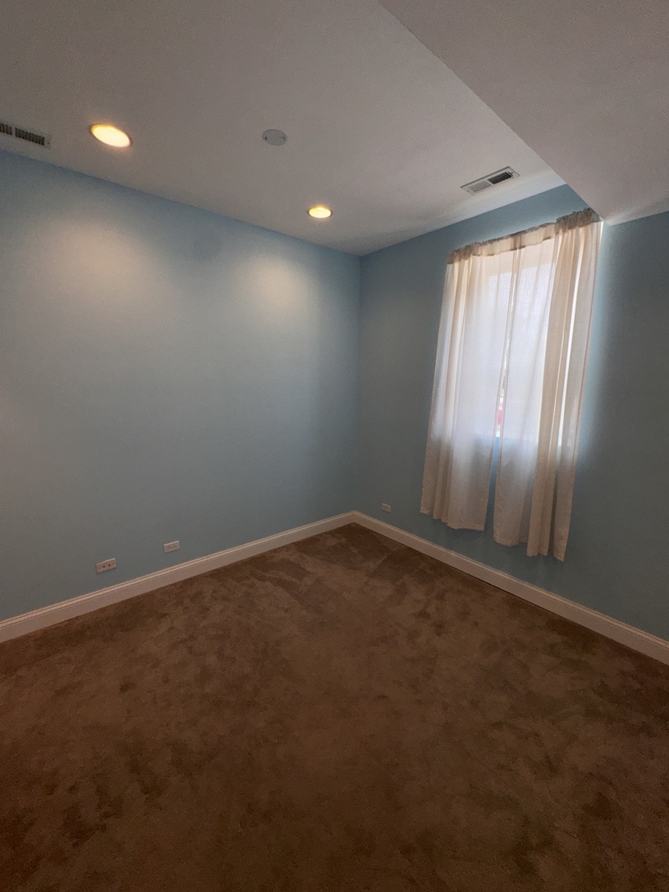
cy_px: 446
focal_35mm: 14
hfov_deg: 85.7
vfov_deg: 102.1
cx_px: 334
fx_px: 361
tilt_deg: -7.7
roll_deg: -2.0
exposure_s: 1/122
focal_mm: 2.22
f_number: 2.2
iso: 32
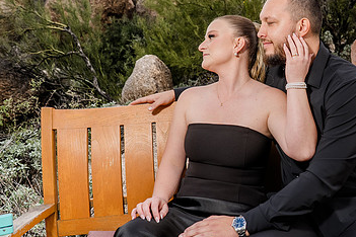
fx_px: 425
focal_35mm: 43
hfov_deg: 44.6
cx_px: 243
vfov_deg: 31.0
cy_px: 87
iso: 320
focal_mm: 26
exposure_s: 1/250
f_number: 5.6
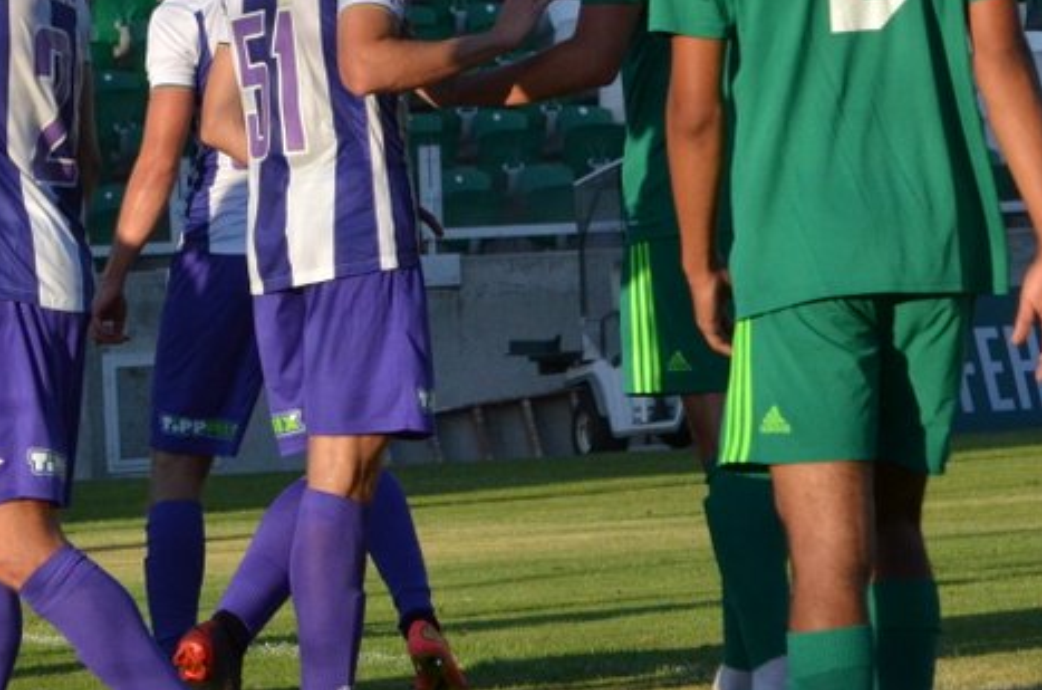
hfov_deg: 5.6
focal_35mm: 366
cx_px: 103
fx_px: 10577
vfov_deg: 3.7
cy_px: 79
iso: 1000
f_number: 10
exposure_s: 1/1600
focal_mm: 95
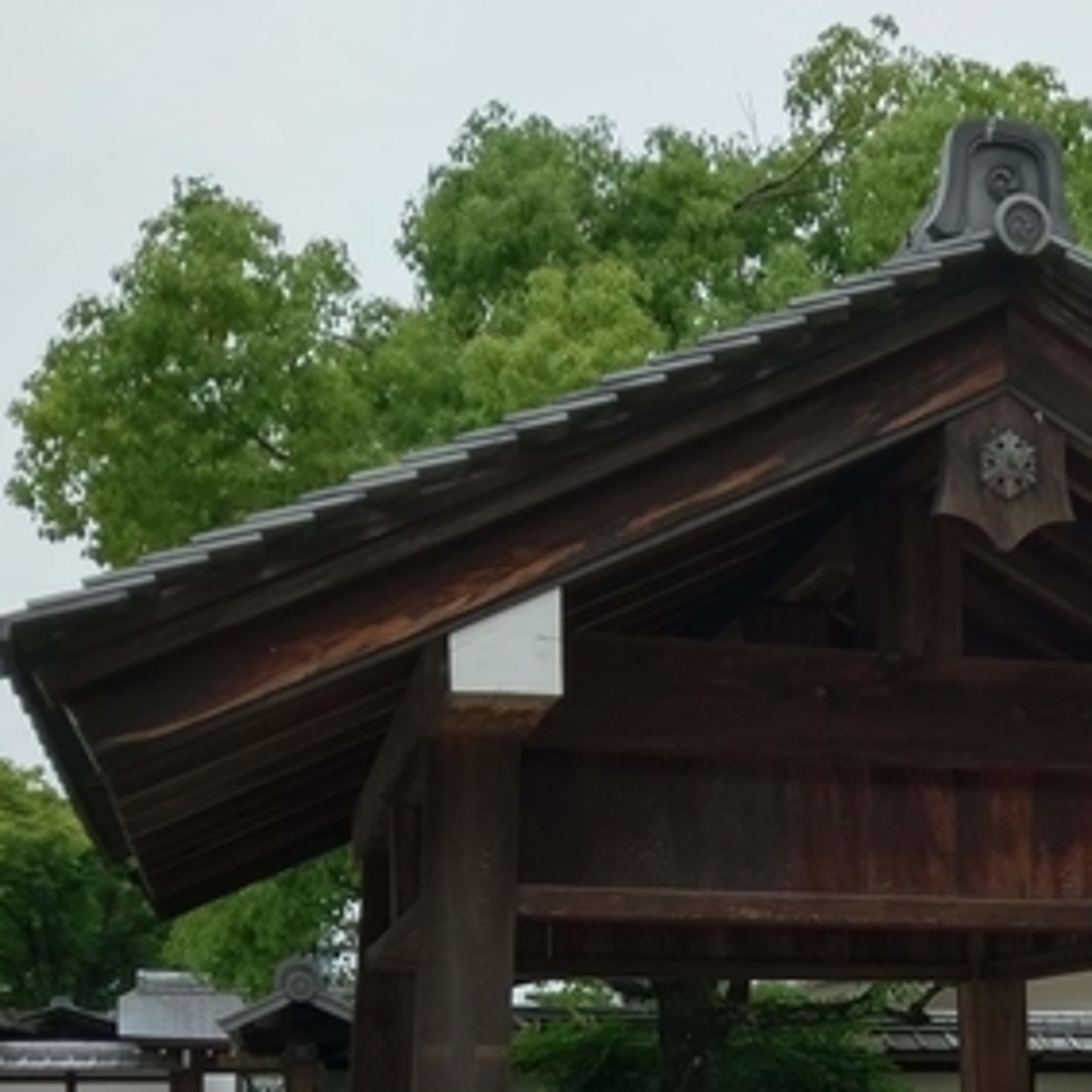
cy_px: 1123
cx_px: 961
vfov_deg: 25.1
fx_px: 2320
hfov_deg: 25.7
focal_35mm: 65
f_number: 1.8
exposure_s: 1/1280
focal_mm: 4.58
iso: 100
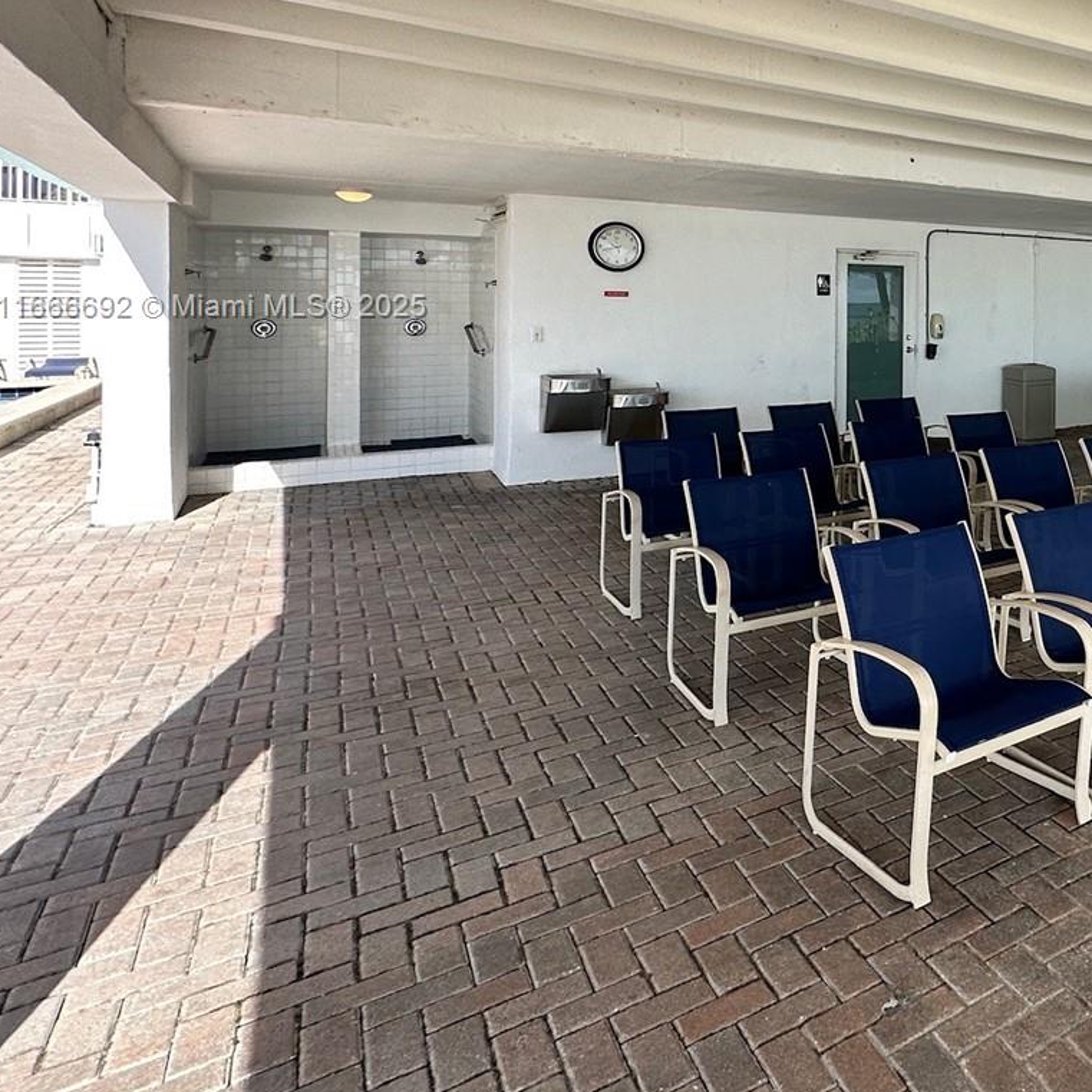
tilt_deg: -2.3
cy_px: 309
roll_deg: +0.0
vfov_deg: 58.6
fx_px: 928
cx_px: 1115
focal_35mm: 26
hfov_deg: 48.8
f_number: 2.2
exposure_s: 1/581
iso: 40
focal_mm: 2.22
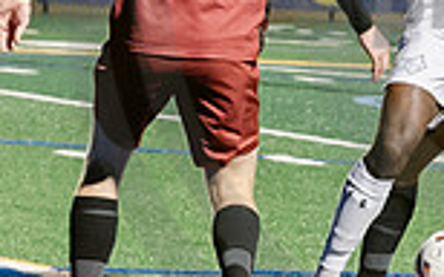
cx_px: 386
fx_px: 7823
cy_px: 28
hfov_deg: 3.2
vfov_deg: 2.0
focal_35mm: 647
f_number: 4
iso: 2500
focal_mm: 70
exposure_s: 1/250
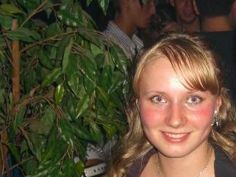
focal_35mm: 71
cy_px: 130
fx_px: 484
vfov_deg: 20.6
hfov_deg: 27.0
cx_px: 178
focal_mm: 7.9
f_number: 2.8
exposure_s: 1/60
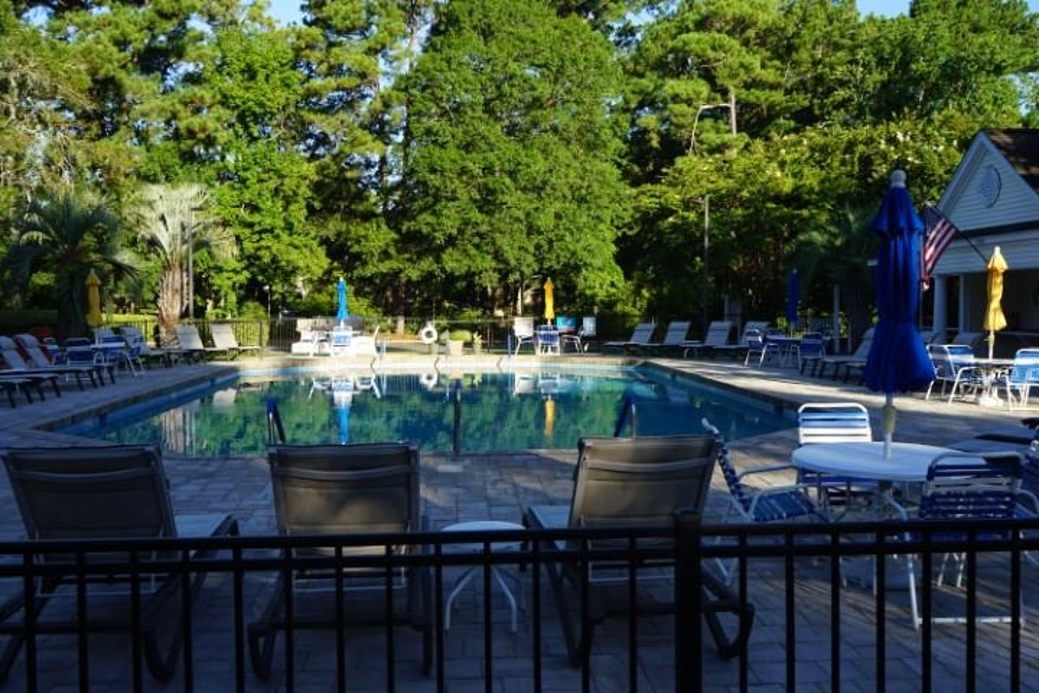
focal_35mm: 34
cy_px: 346
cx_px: 520
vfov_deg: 38.9
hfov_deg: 55.8
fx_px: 981
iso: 100
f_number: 8
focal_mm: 34
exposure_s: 1/100
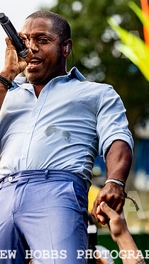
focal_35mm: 244
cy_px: 128
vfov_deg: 8.8
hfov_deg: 5.0
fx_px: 1713
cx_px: 25
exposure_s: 1/500
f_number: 4.5
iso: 800
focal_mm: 150
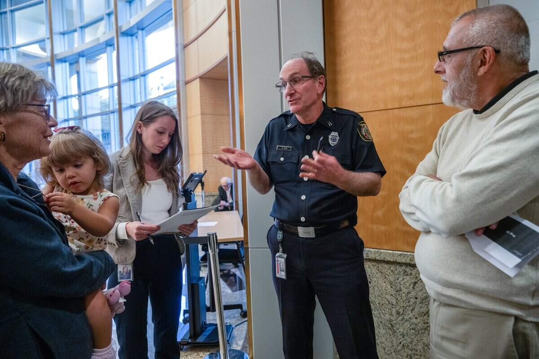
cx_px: 270
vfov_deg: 53.1
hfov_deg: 73.7
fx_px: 359
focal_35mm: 24
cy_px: 180
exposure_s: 1/60
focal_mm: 24
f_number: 4
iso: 2500
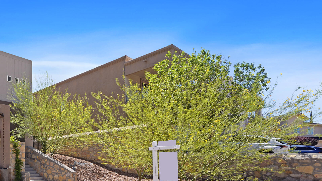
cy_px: 157
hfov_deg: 61.1
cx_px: 55
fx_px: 239
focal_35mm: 28
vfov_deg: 39.0
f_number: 8
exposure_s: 1/30
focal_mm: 16
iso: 100
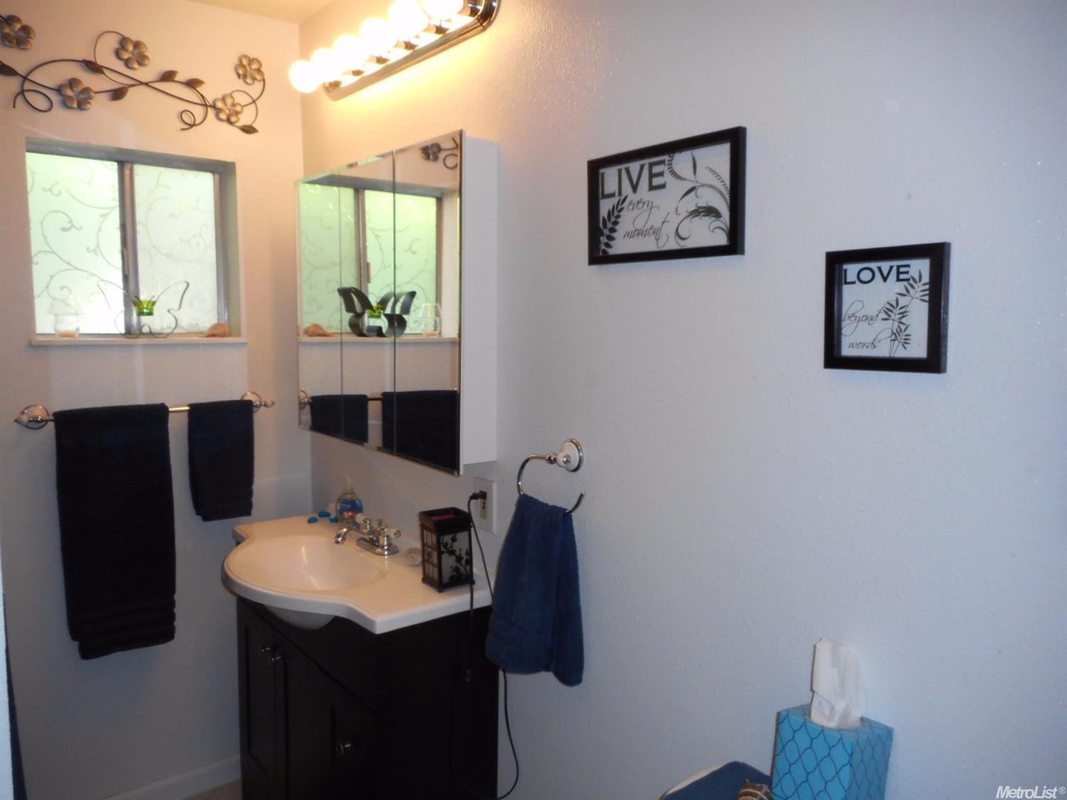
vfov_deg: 54.9
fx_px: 771
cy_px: 400
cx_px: 534
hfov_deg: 69.4
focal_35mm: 25
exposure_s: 1/25
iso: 200
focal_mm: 4.5
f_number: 3.7
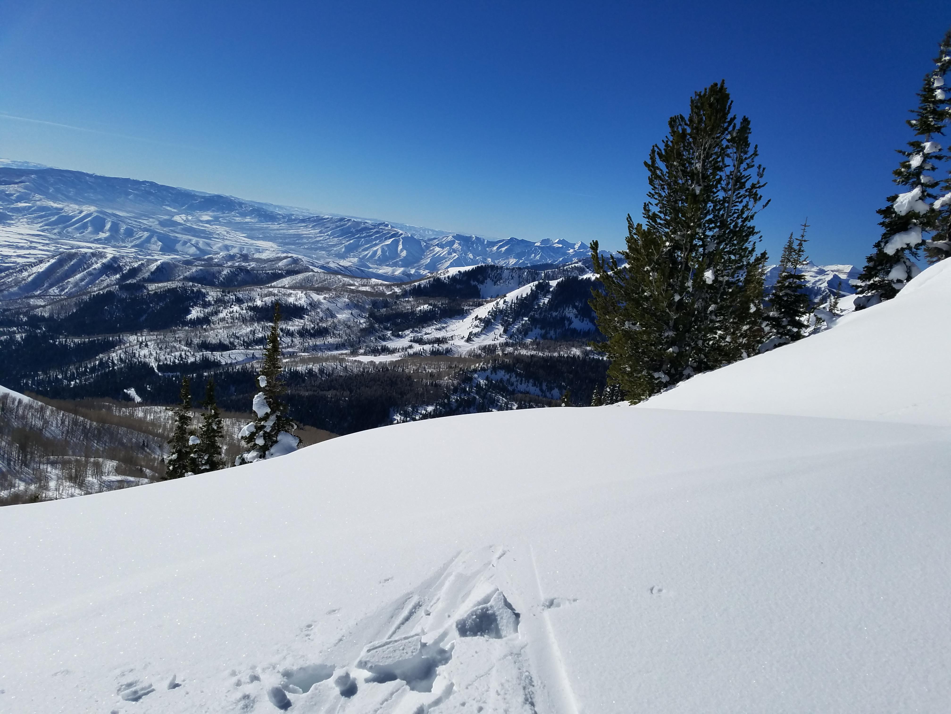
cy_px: 357
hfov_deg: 67.3
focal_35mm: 26
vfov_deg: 53.1
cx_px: 476
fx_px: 714
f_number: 1.7
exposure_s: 1/10624
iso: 50
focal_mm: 4.2
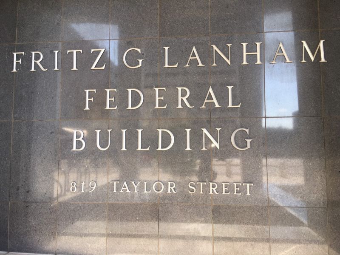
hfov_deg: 61.7
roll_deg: -0.2
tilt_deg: +6.6
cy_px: 128
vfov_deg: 48.2
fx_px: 285
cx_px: 170
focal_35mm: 29
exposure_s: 1/120
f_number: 2.2
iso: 25
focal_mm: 4.15
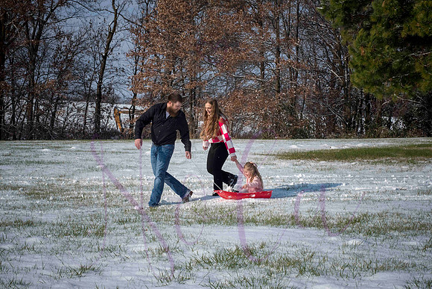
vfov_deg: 17.1
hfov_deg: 25.4
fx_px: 960
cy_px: 144
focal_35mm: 80
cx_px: 216
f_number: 16
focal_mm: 80
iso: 640
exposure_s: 1/1000
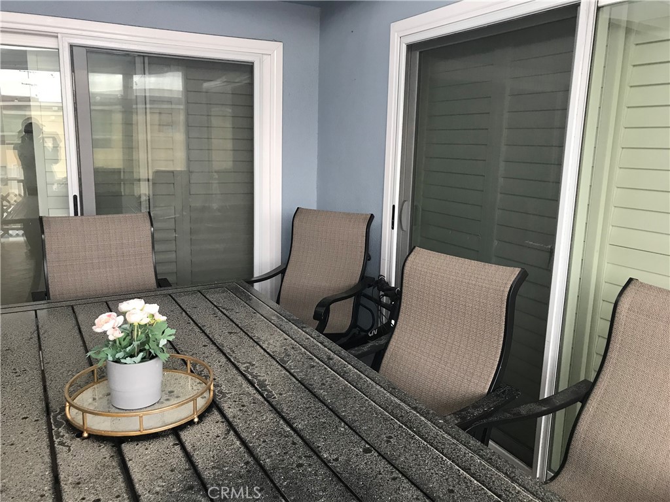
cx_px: 335
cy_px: 251
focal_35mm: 28
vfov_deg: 49.7
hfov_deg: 63.4
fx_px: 542
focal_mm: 3.99
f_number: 1.8
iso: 25
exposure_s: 1/40
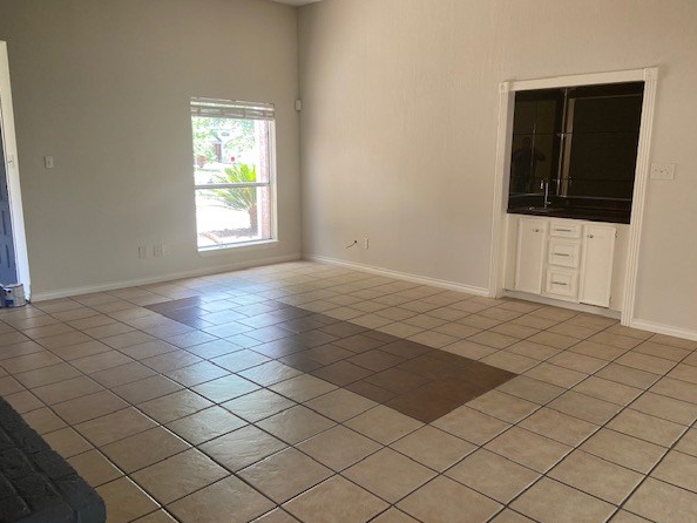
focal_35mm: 28
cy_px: 269
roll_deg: -0.8
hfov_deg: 63.4
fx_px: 564
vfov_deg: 49.8
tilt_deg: -10.1
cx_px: 361
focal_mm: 4.25
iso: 125
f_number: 1.8
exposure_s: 1/119
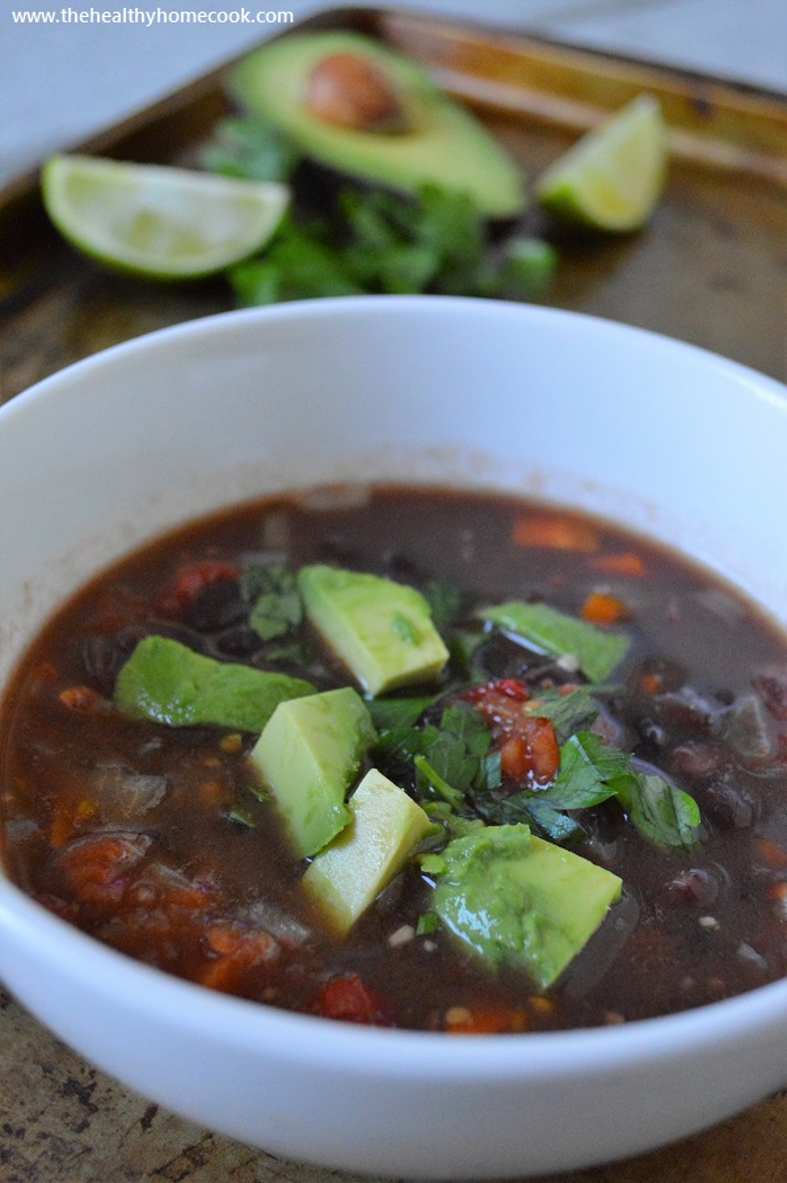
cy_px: 592
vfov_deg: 43.6
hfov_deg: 29.8
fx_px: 1478
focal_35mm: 45
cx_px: 394
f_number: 4.5
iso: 3200
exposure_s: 1/320
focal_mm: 30
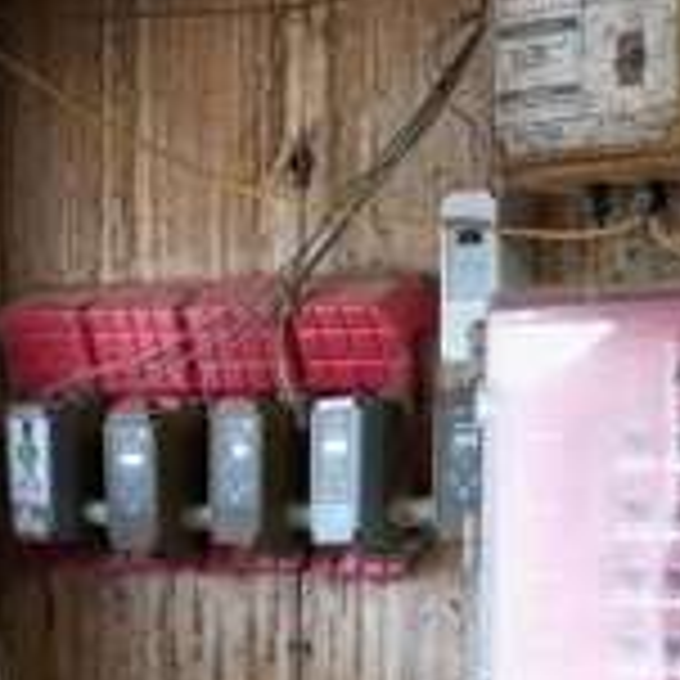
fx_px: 1911
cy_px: 585
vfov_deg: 19.9
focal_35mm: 86
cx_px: 784
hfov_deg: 19.2
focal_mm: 34
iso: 250
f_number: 10
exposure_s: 1/10
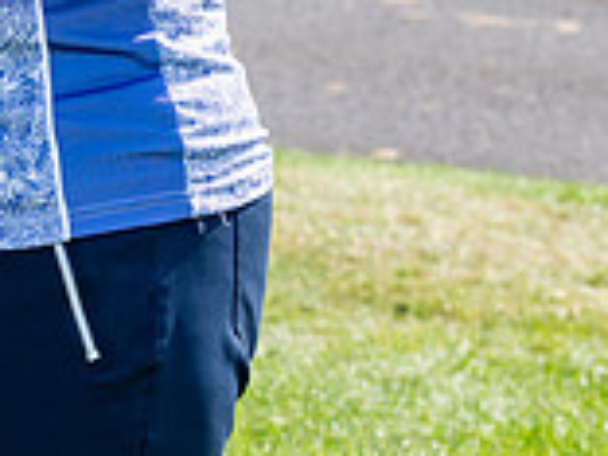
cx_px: -437
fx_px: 6024
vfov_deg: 4.3
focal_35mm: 343
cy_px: -341
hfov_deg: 5.7
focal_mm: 85
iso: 100
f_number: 8
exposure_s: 1/200
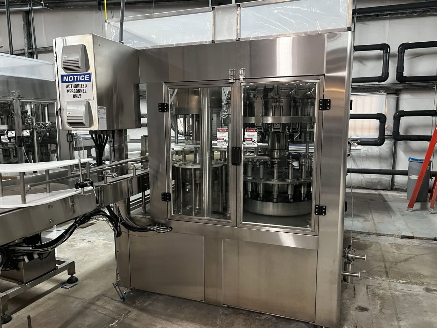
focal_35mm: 26
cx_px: 218
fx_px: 328
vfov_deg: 53.1
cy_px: 164
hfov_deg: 67.3
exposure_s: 1/39
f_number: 1.6
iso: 500
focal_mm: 5.1
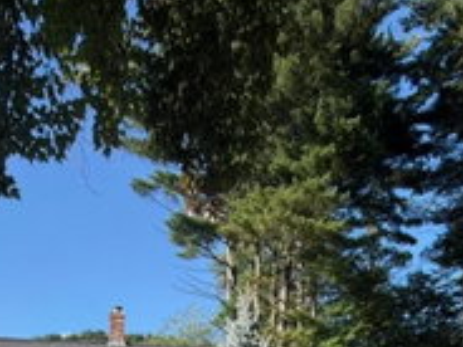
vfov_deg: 28.5
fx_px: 522
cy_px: 475
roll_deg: -1.7
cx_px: 148
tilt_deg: +0.5
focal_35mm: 39
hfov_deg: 47.0
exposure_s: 1/679
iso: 40
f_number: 2.2
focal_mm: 2.22
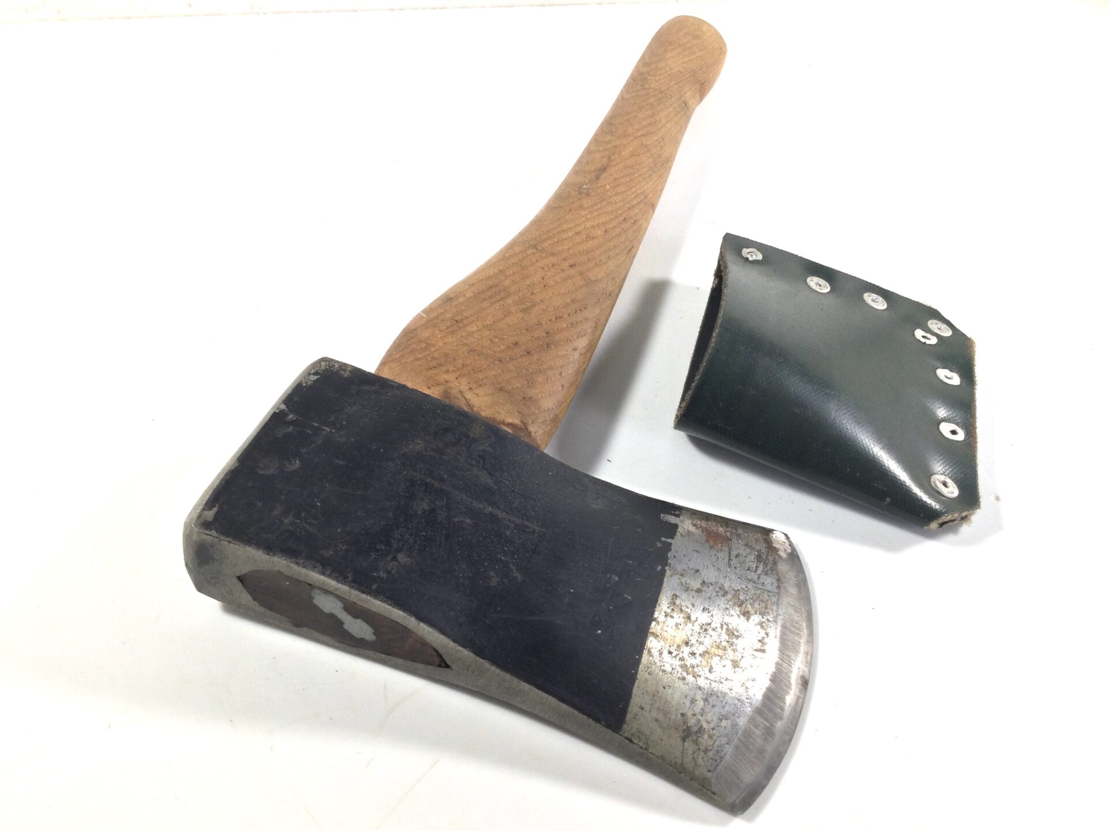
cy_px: 416
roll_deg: -8.1
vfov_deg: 45.4
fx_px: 992
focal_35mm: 31
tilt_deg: -43.6
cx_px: 554
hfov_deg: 58.4
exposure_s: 1/50
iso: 25
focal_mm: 3.3
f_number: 2.4
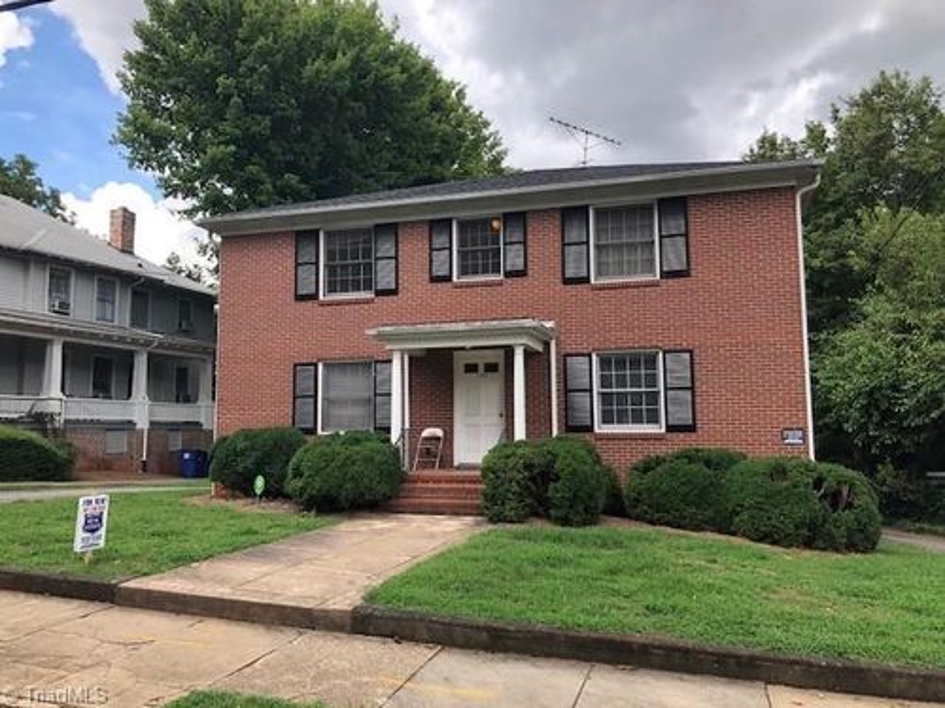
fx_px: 764
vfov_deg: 49.7
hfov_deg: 63.4
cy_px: 354
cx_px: 472
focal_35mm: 28
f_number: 1.8
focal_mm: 3.99
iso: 20
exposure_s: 1/444
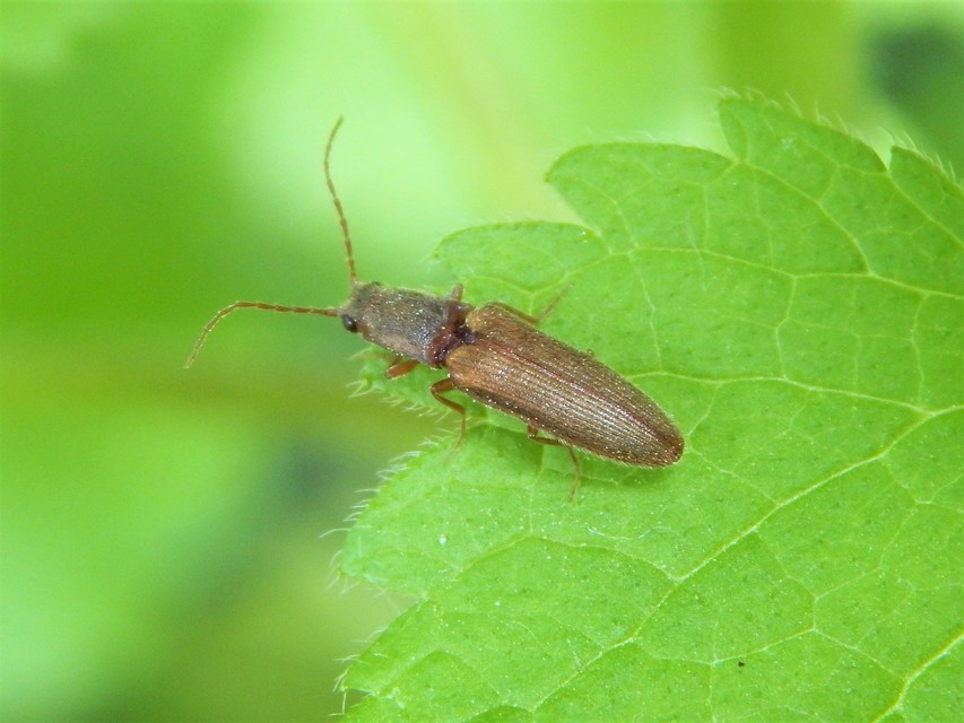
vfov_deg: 11.3
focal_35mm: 131
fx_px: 3649
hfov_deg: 15.1
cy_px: 362
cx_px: 482
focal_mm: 23.4
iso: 320
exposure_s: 1/30
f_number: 4.8
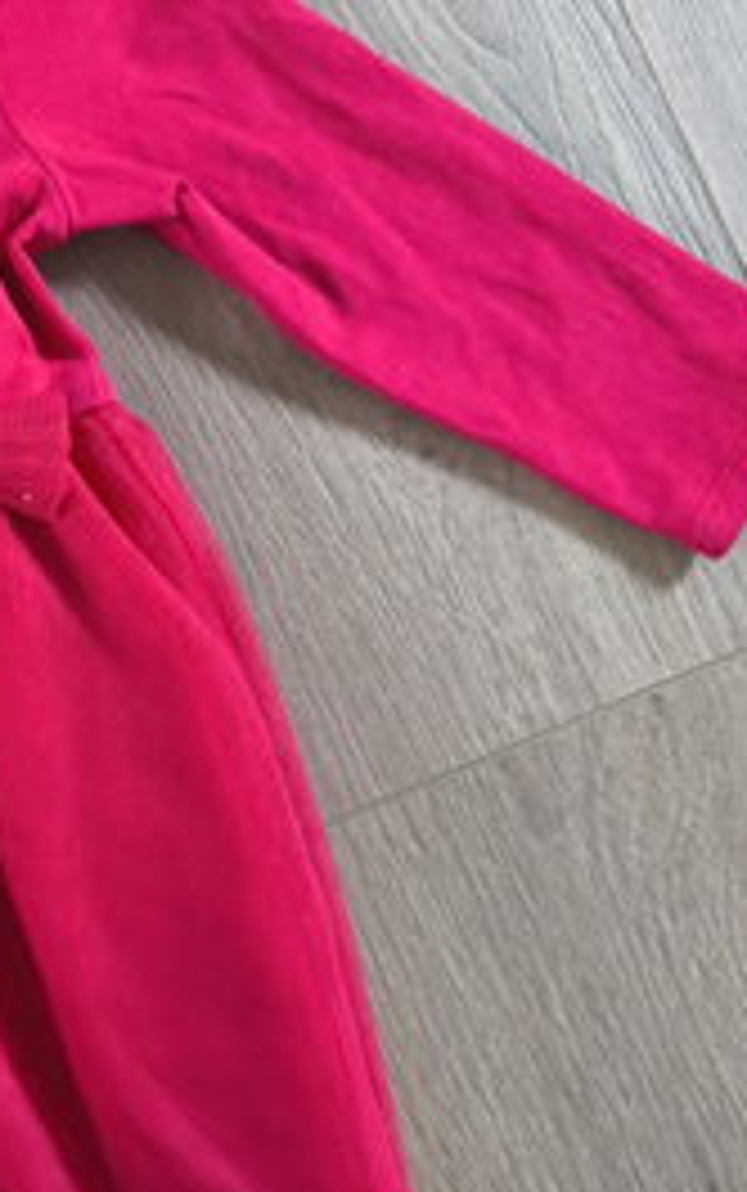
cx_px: -324
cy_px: 686
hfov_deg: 20.1
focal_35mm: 57
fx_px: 1854
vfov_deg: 35.6
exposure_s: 1/33.3
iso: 640
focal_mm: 6.57
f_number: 1.6
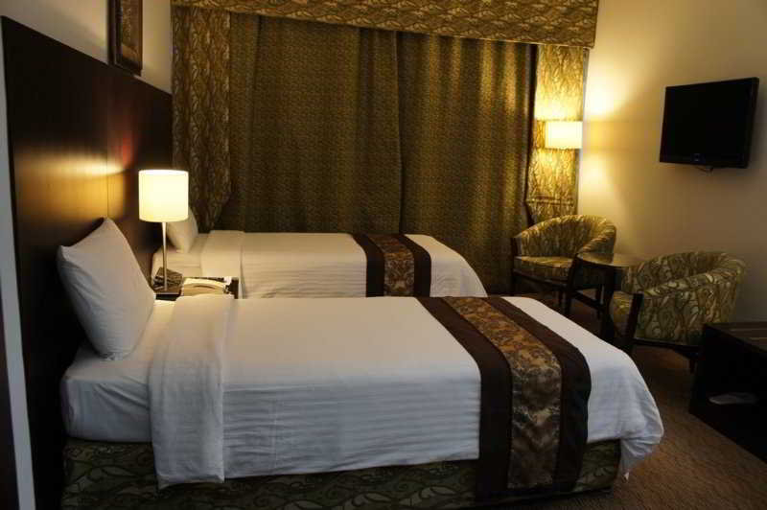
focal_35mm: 27
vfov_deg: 47.9
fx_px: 575
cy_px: 255
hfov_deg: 67.4
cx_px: 384
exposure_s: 1/30
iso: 640
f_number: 3.5
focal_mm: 18
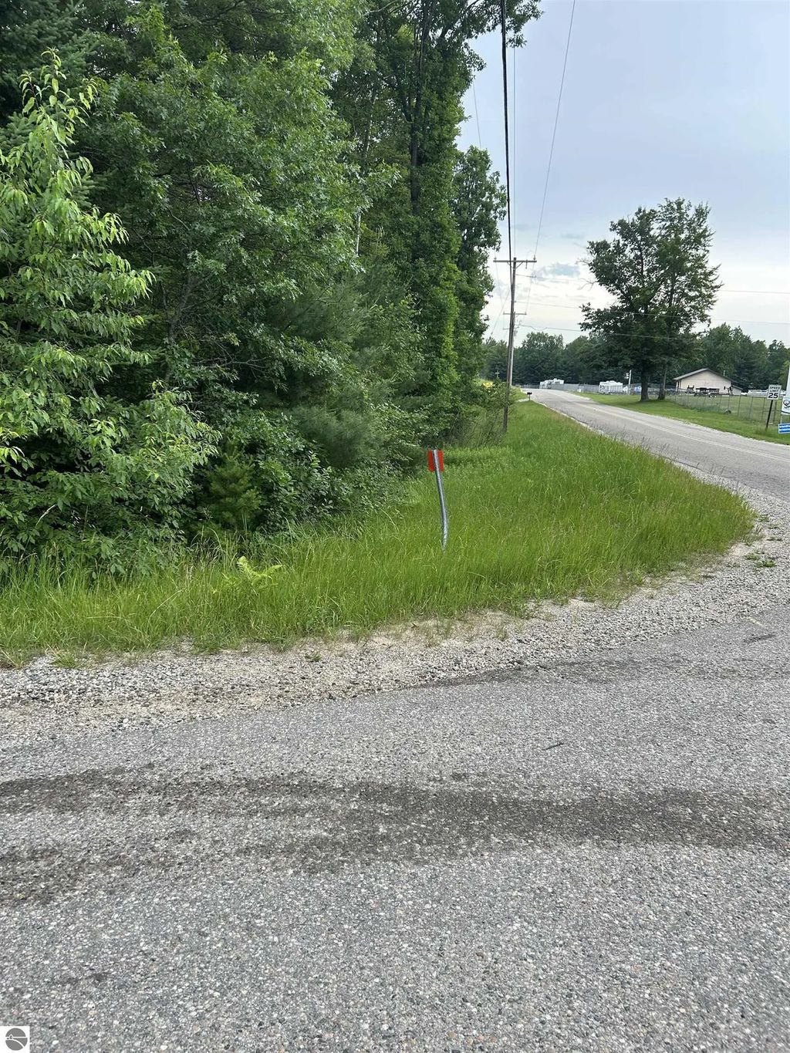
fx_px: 791
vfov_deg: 67.3
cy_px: 526
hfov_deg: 53.1
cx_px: 395
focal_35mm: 26
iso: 50
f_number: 1.5
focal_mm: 5.7
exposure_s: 1/666
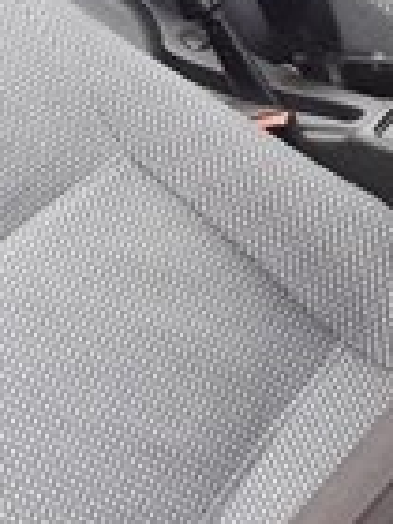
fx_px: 1453
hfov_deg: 14.1
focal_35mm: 96
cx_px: -243
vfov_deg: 18.2
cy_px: -266
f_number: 1.9
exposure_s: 1/50
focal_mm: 3.6
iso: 125
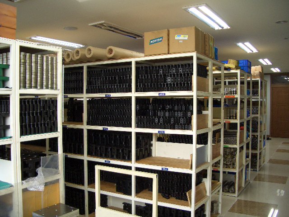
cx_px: 144
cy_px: 108
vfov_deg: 40.7
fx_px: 292
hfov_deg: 52.6
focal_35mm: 35
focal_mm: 5.8
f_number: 2.6
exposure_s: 1/30
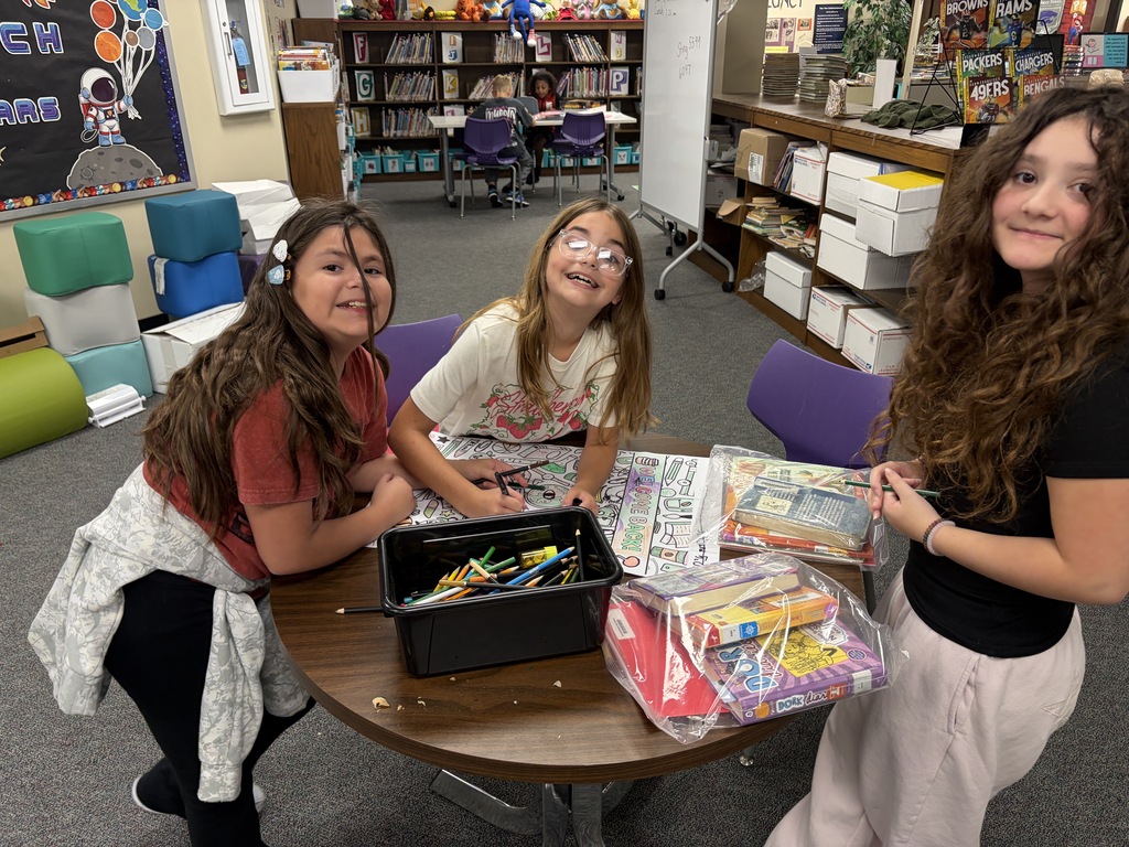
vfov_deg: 53.1
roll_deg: +0.5
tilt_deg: -23.5
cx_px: 564
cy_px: 424
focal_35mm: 26
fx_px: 848
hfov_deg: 67.3
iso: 125
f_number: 1.6
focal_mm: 5.96
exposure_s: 1/61
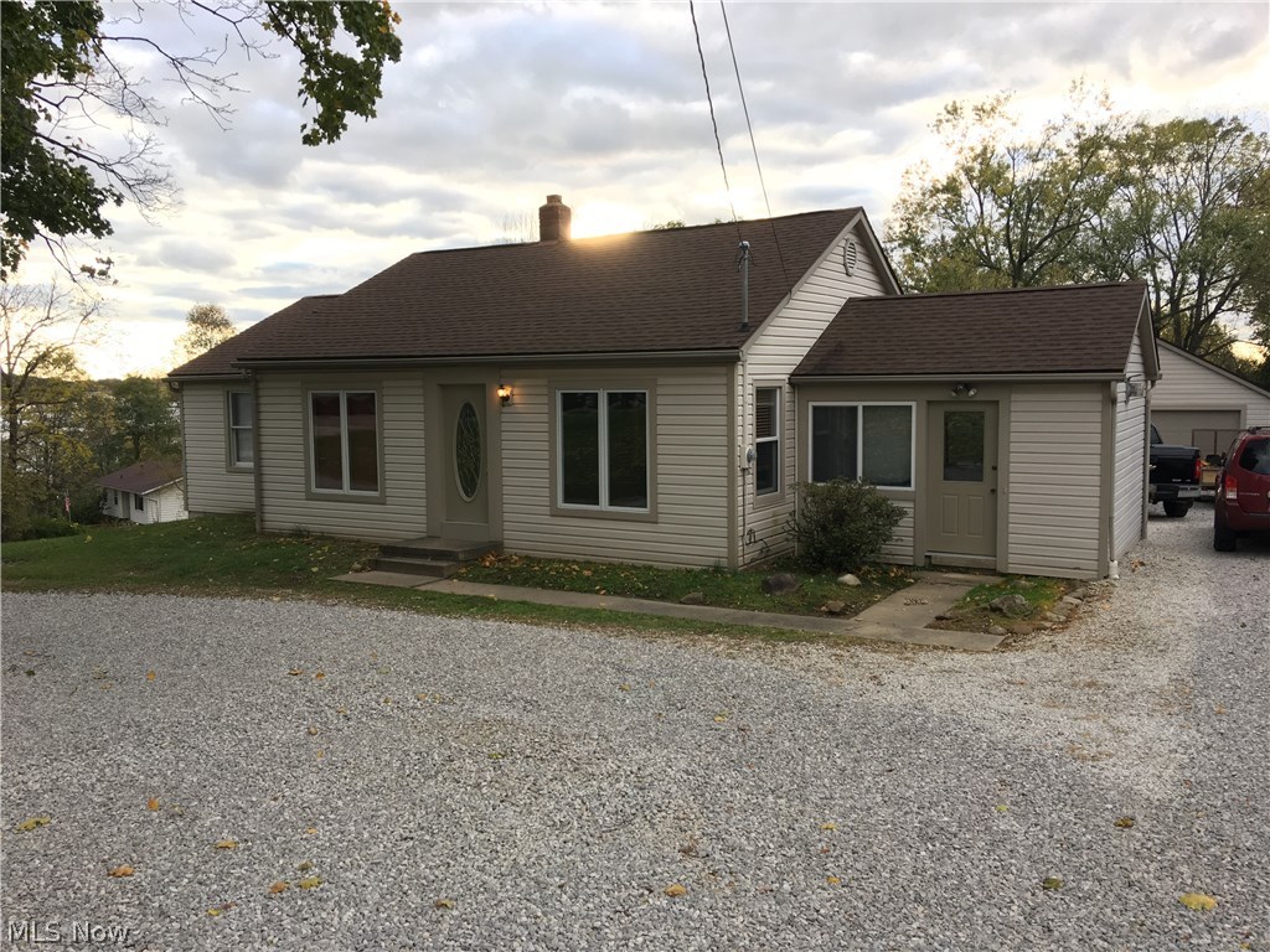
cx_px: 635
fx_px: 1064
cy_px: 476
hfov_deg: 61.7
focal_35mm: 29
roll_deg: -0.3
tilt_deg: -4.5
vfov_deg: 48.2
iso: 32
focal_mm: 4.15
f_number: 2.2
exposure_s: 1/120
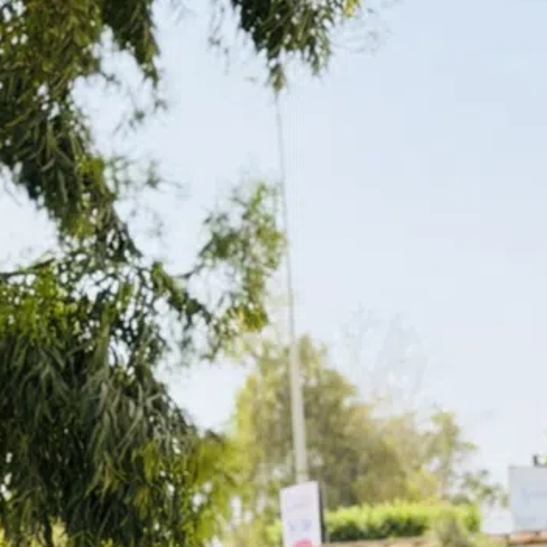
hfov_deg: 10.6
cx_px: 131
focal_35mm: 165
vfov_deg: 10.3
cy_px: 766
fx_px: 2950
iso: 80
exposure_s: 1/3704
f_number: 1.78
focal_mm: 6.76
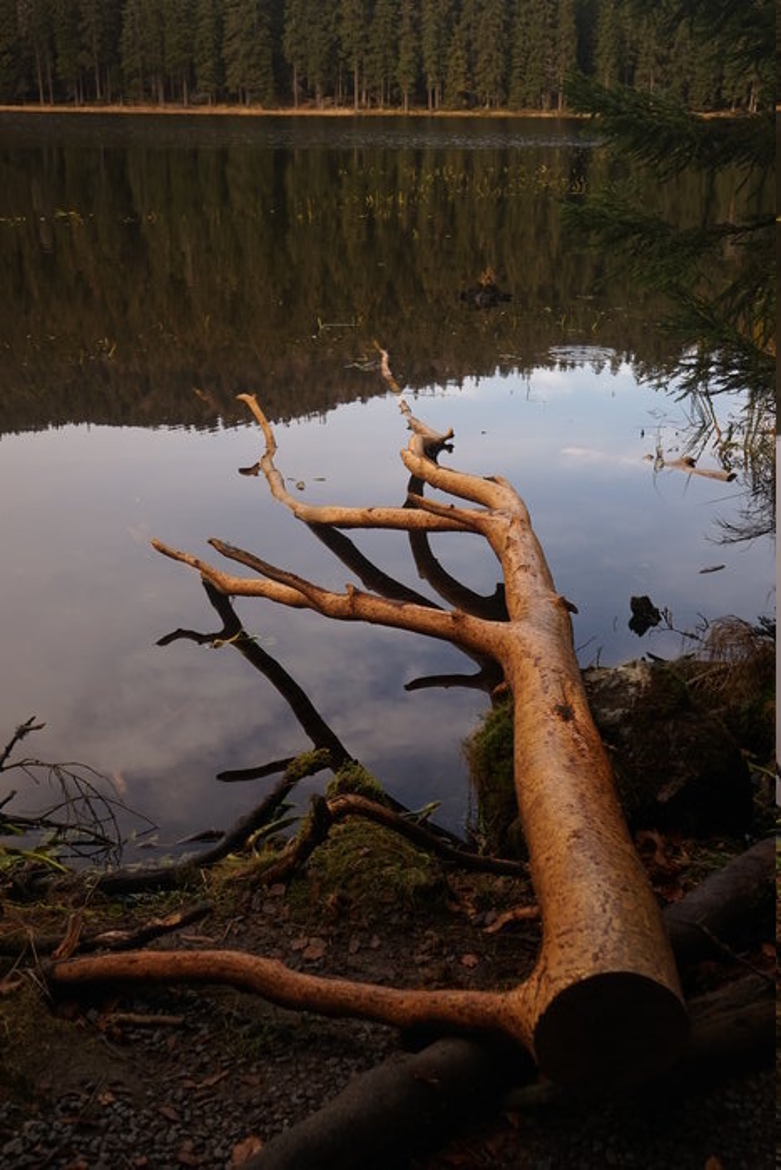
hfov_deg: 34.2
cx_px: 390
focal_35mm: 39
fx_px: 1268
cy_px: 585
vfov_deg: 49.5
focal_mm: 39
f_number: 7.1
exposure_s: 1/100
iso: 100
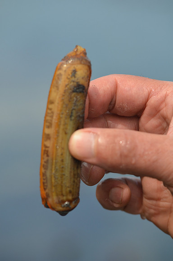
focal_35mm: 165
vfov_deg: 12.5
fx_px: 1195
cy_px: 130
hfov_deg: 8.3
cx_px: 86
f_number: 5.6
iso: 400
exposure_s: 1/1250
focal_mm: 110
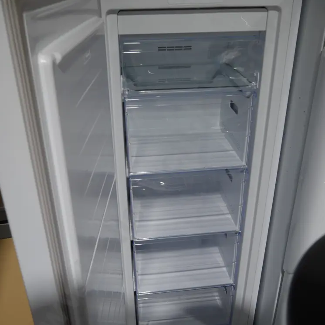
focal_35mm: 34
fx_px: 361
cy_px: 178
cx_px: 161
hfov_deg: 48.4
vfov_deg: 48.4
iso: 200
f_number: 3.5
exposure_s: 1/80
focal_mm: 14
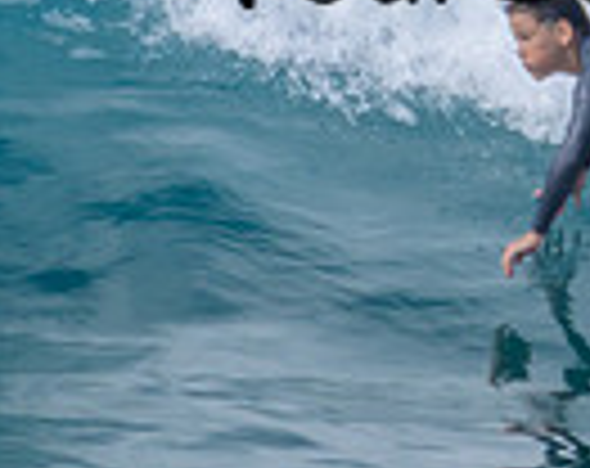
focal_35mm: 4170
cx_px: 685
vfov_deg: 0.4
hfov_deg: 0.5
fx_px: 72599
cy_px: -101
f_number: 11
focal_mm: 1000
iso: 900
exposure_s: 1/2000
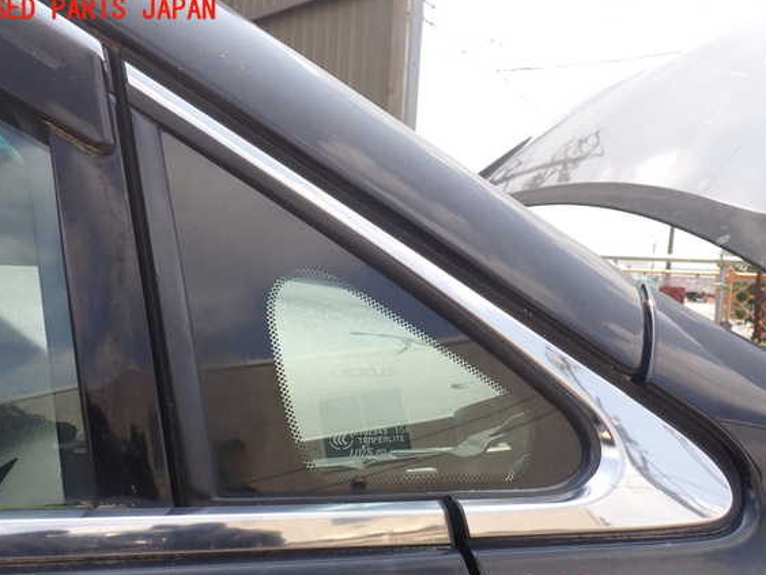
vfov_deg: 44.1
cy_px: 300
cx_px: 377
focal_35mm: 32
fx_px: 708
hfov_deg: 56.8
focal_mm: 5.4
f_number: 3.2
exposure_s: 1/500
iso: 100
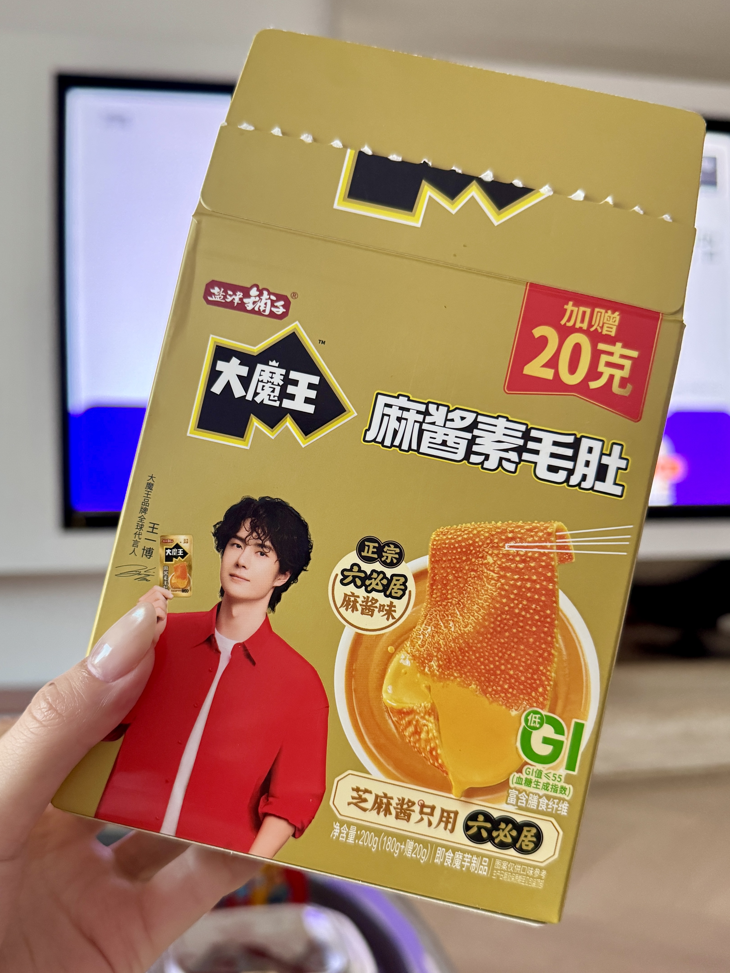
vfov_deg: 71.6
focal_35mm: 24
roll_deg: +0.3
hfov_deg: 56.8
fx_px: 675
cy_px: 486
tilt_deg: -0.6
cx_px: 365
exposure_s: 1/60
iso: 500
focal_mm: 6.76
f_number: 1.78
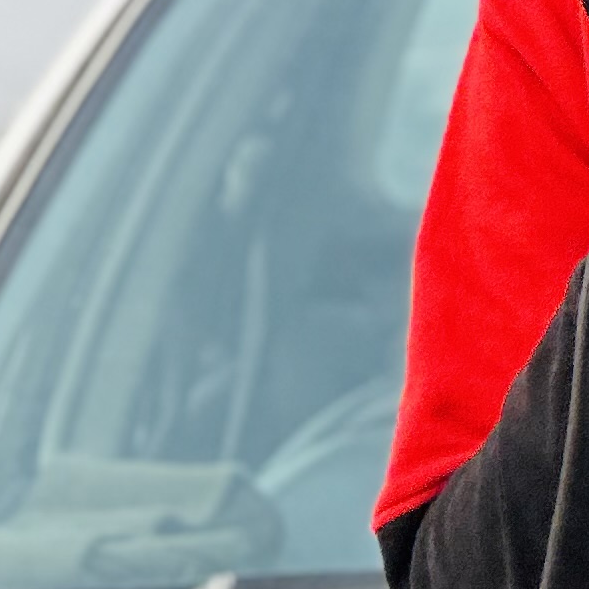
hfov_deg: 3.7
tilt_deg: +0.0
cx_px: 1423
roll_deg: +1.1
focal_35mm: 466
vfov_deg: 3.8
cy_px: 389
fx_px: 8971
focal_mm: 9
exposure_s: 1/121
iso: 32
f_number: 2.8
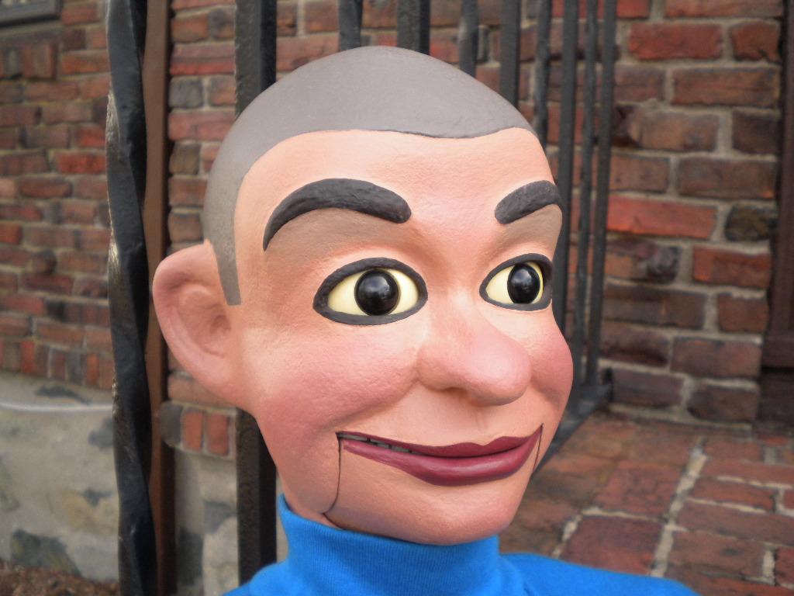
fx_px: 803
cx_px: 397
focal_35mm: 35
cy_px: 298
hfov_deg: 52.6
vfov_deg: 40.7
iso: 212
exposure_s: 1/412
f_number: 3.1
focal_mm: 6.3
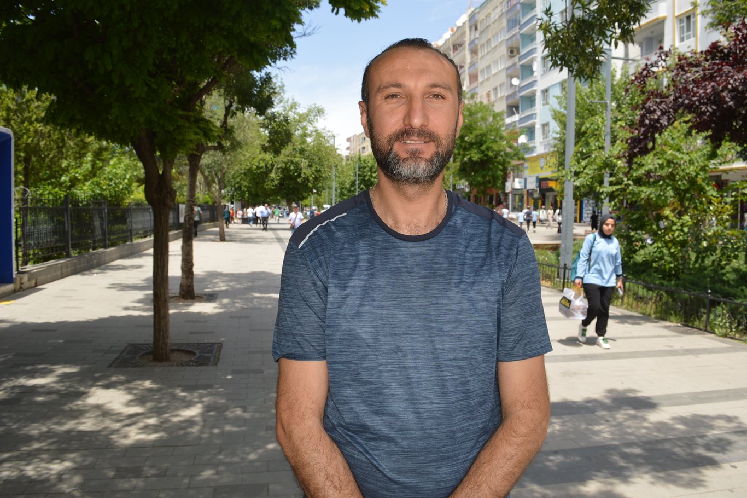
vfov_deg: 47.9
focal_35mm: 27
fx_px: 560
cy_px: 249
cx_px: 374
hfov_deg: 67.4
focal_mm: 18
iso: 100
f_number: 7.1
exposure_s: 1/200
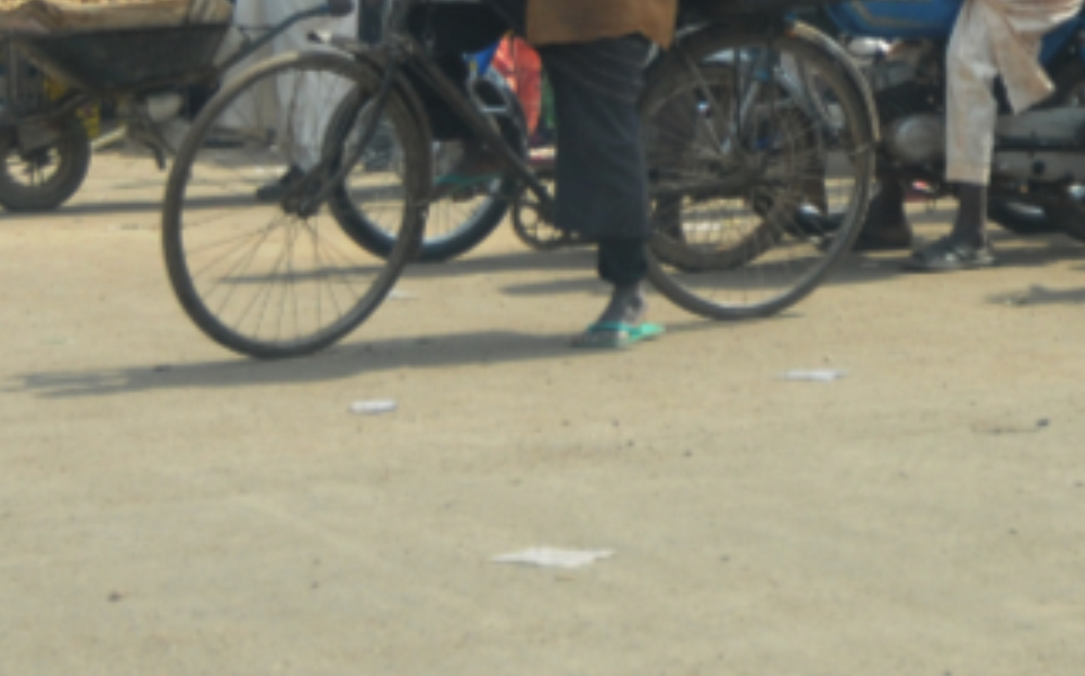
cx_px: 1376
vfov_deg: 9.9
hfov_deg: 15.5
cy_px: -281
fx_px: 3799
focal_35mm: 129
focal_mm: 27
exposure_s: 1/800
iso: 320
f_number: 5.6
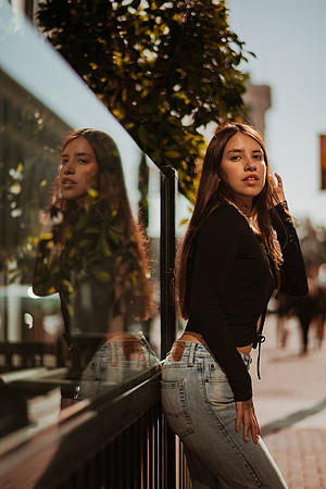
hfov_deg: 23.4
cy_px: 244
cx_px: 163
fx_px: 788
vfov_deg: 34.5
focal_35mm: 58
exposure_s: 1/8000
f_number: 1.4
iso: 50
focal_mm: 58
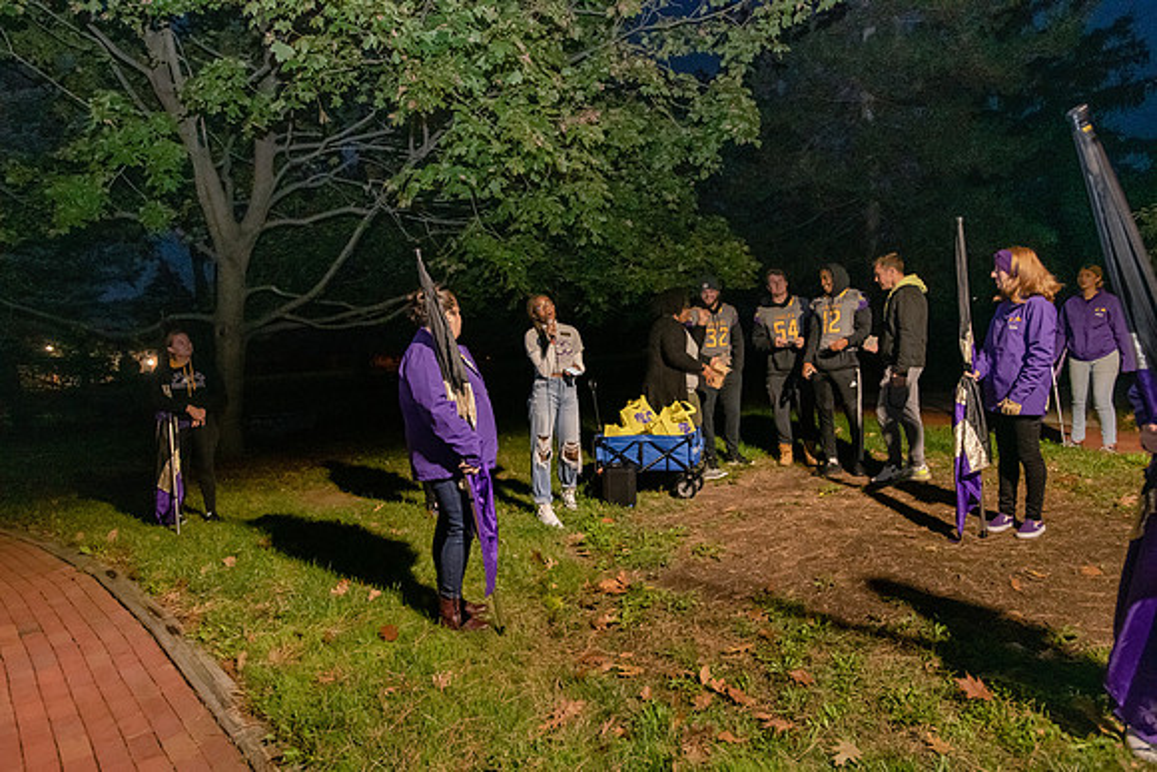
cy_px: 386
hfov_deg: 73.7
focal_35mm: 24
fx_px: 771
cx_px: 578
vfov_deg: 53.2
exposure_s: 1/40
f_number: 5
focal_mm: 24
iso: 5000
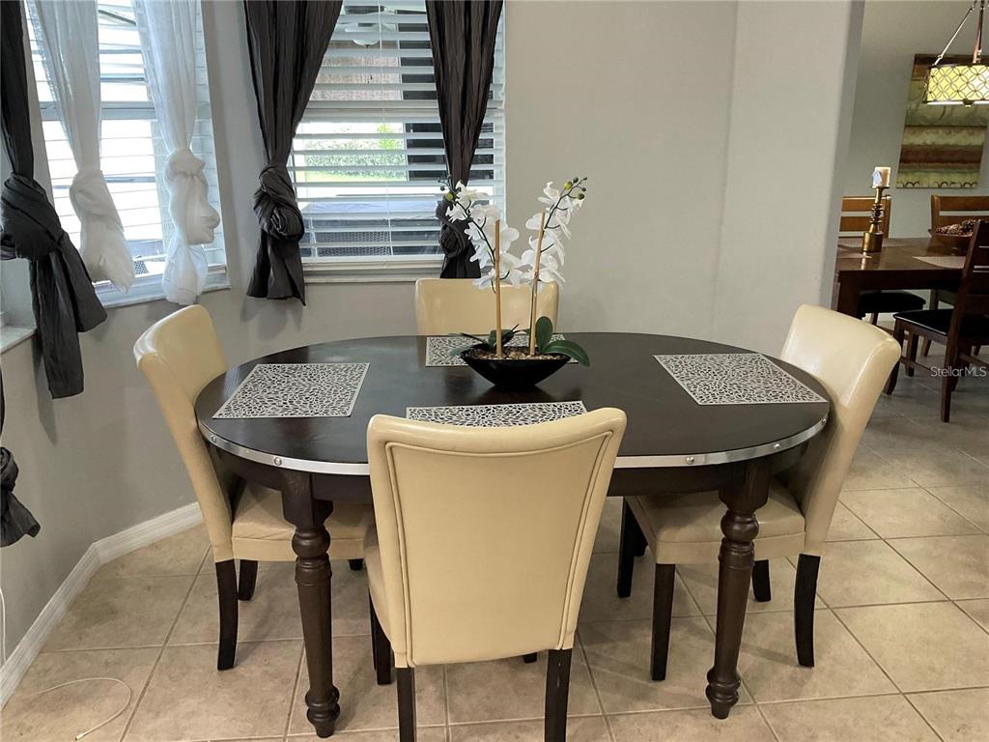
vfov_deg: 48.2
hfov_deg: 61.7
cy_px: 371
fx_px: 829
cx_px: 494
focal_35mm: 29
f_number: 1.8
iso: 125
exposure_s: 1/60
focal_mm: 3
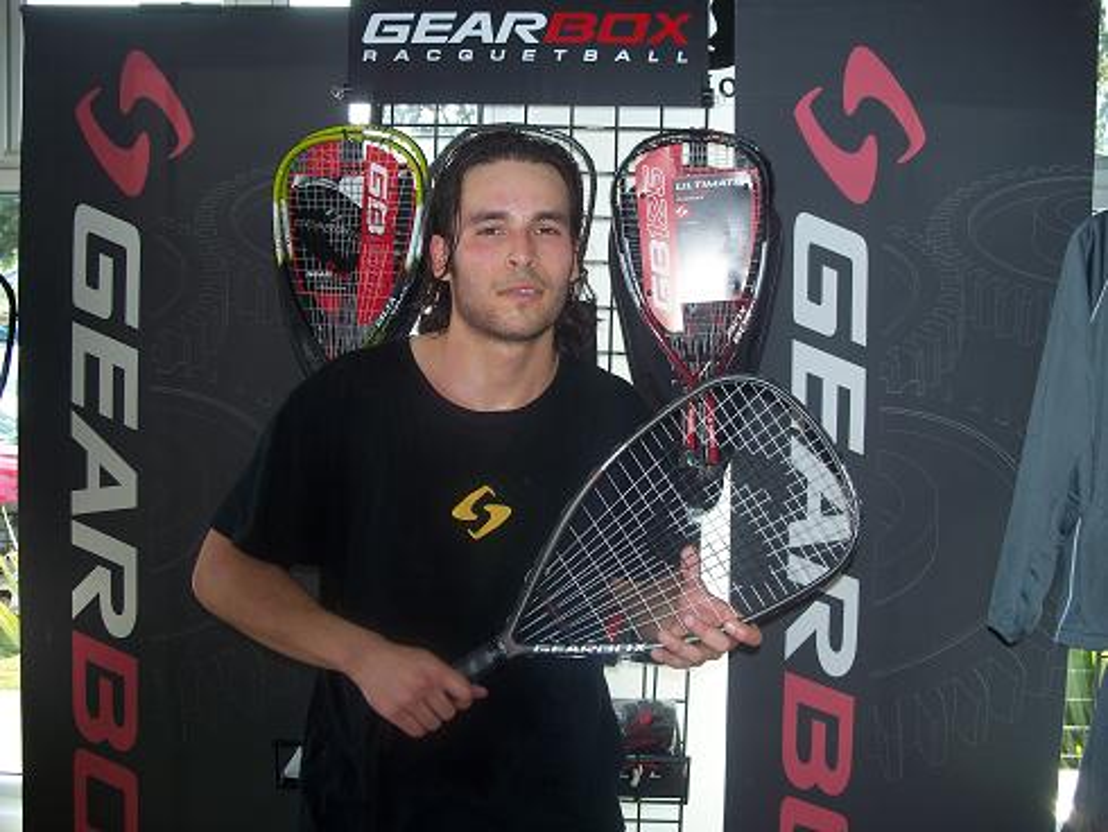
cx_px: 554
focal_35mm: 37
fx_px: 1185
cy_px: 416
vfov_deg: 38.7
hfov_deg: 50.1
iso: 80
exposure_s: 1/60
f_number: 2.8
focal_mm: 7.8
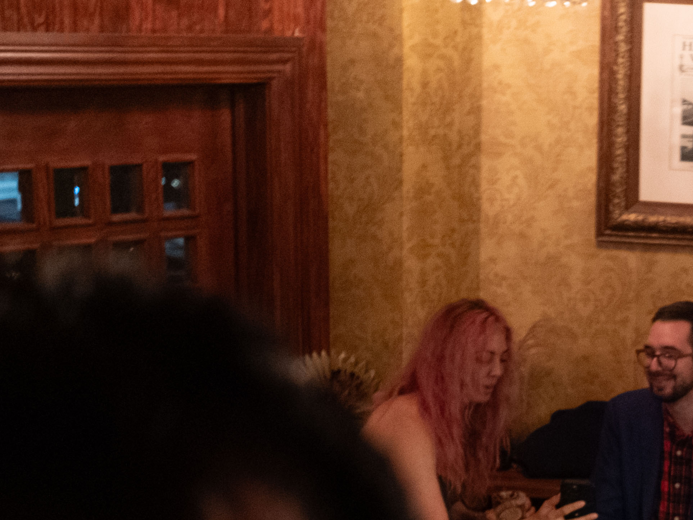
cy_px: 607
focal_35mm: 109
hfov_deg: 17.1
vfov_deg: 13.3
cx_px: 884
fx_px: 2182
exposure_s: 1/60
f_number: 1.4
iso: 2500
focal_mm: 23
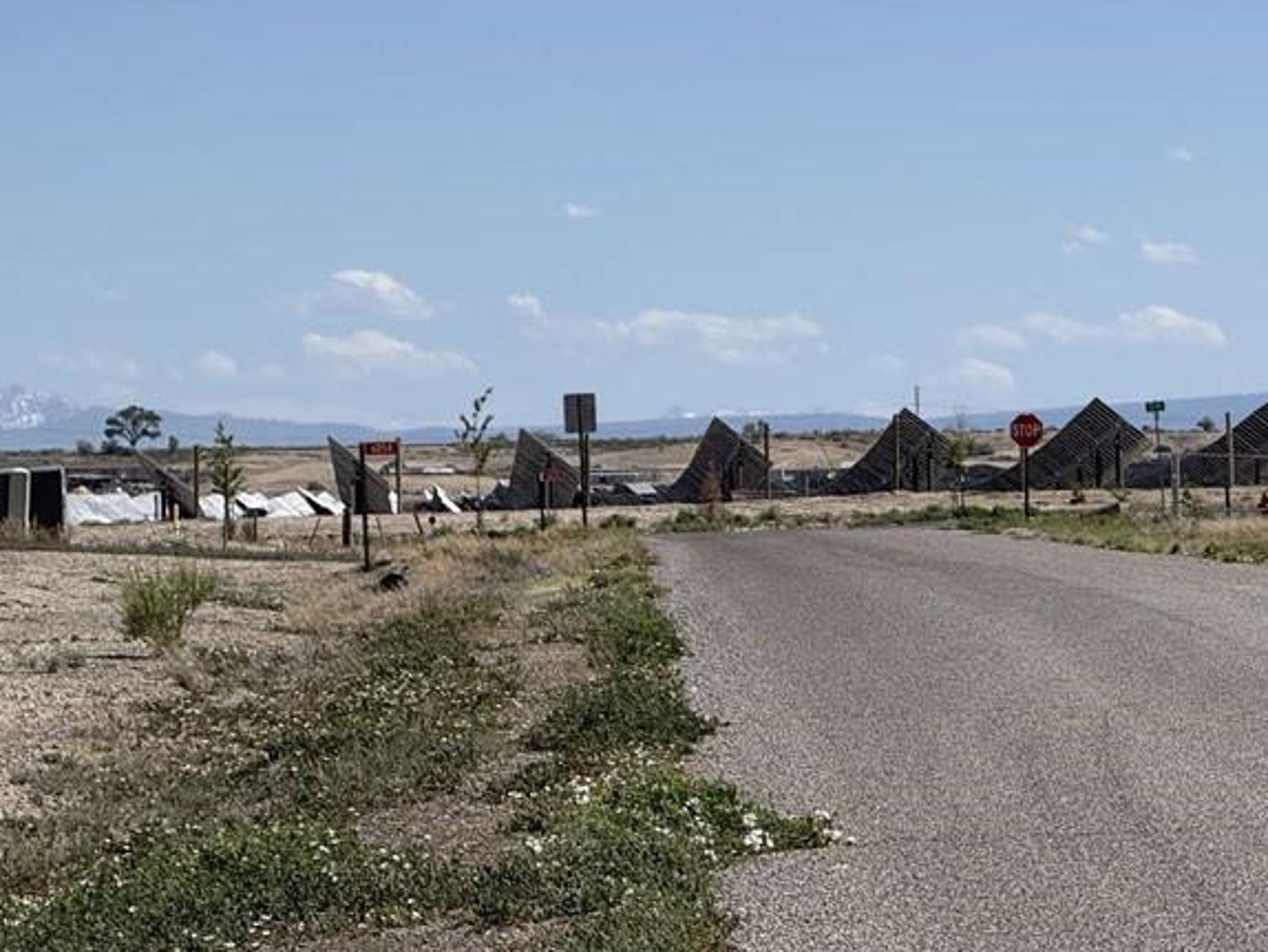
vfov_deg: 6.9
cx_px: 1098
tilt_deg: +1.9
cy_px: 340
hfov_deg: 9.2
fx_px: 7842
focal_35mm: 214
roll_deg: +1.0
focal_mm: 15.66
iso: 50
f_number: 2.8
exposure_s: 1/2817
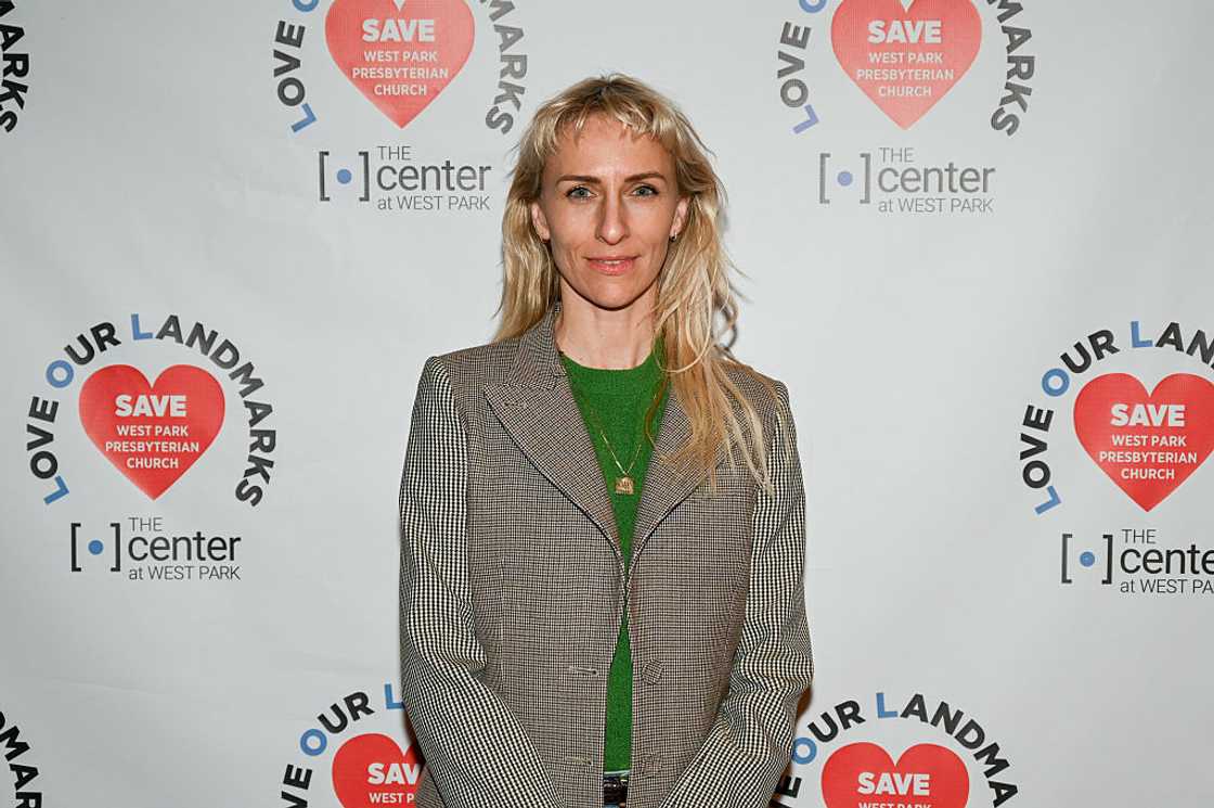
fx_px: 1685
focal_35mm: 50
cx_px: 607
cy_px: 404
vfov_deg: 27.0
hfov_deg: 39.6
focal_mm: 50
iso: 1000
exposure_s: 1/160
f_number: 6.3
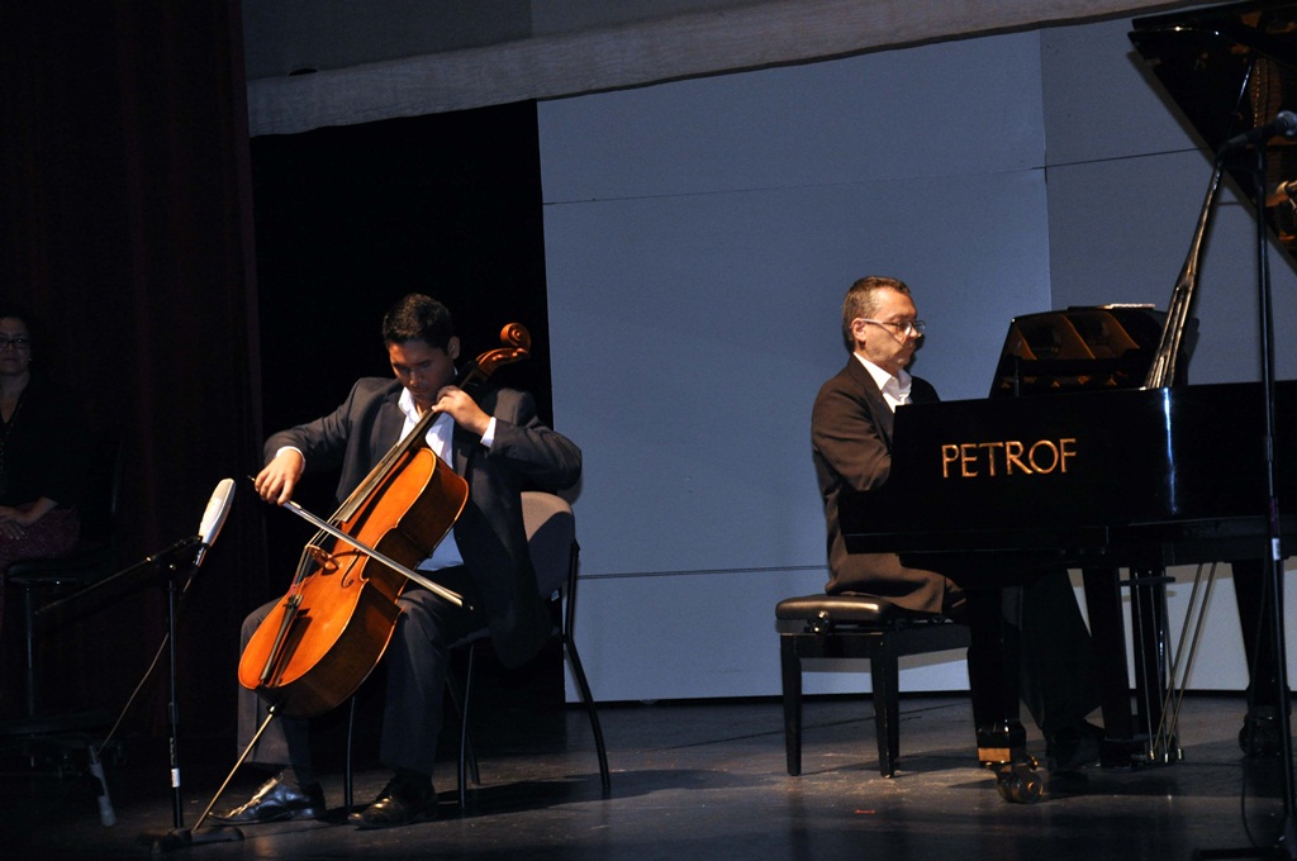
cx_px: 648
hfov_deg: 21.9
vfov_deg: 14.7
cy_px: 430
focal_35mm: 93
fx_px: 3346
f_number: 5.3
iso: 800
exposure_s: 1/60
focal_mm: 62
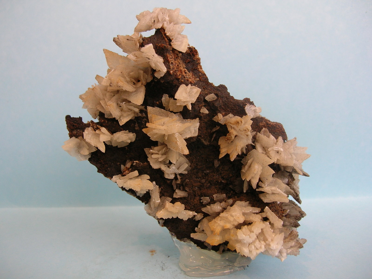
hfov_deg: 51.4
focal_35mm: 36
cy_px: 140
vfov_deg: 39.6
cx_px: 186
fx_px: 387
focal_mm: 6
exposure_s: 1/12.8
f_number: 2.7
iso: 50
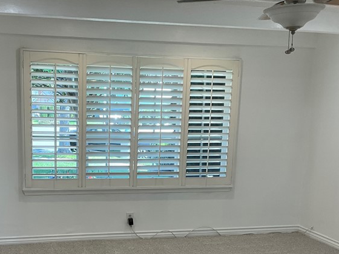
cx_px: 125
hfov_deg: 36.0
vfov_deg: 27.1
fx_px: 519
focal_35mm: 53
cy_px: 195
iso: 32
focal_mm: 3
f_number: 1.8
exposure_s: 1/60
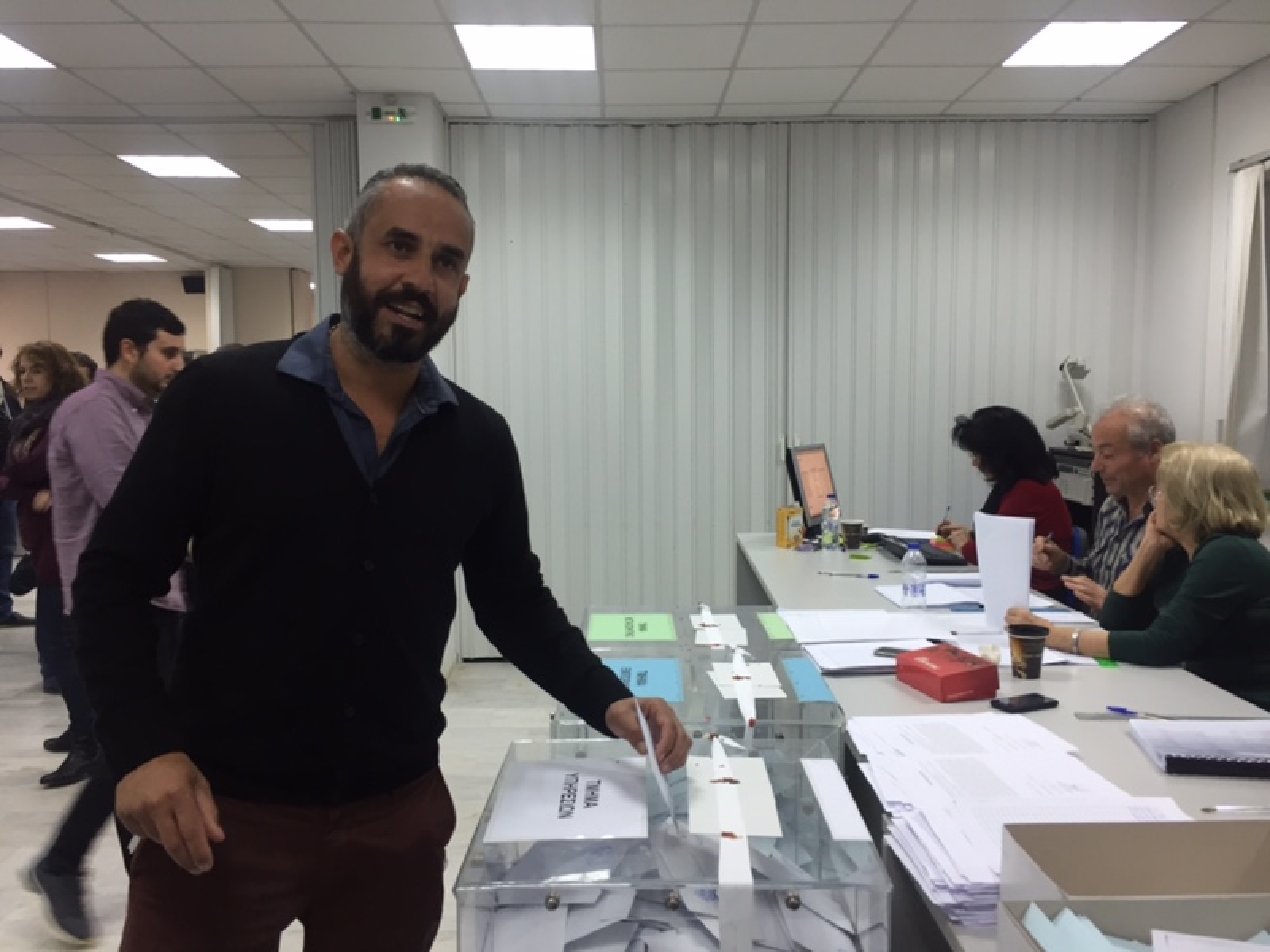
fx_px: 1064
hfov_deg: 61.7
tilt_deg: -4.4
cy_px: 476
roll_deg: -0.4
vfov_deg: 48.2
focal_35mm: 29
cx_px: 635
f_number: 2.2
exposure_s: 1/33
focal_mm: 4.15
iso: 100
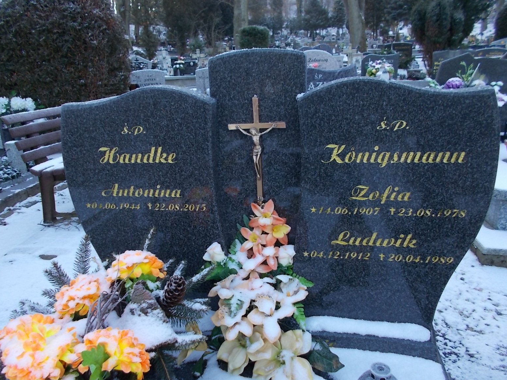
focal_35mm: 27
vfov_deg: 51.4
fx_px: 395
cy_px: 189
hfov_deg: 65.3
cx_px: 245
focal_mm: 4.6
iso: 80
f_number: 3.2
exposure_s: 1/60
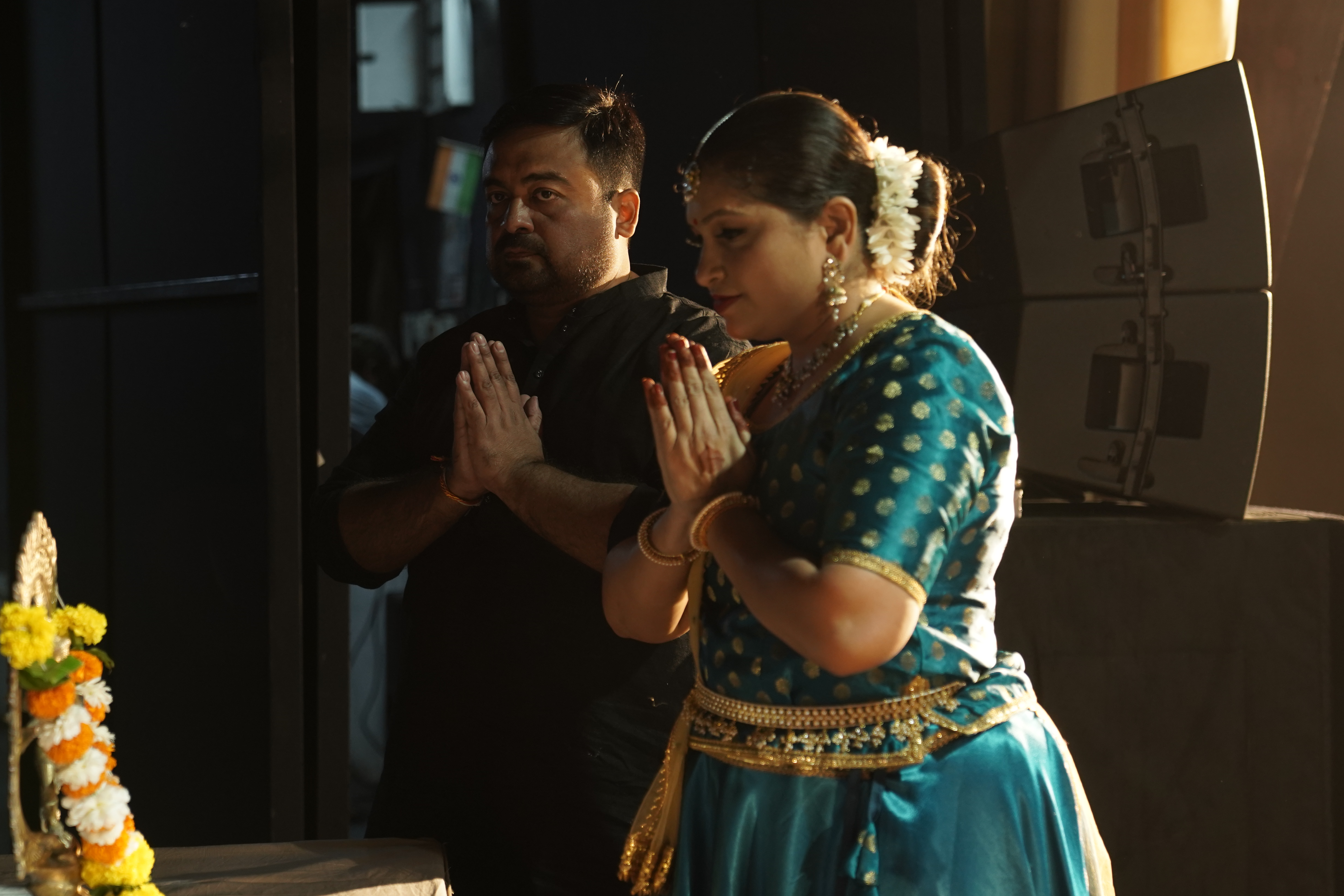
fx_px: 2688
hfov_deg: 28.0
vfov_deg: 18.9
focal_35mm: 72
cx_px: 525
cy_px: 464
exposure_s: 1/160
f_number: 2.8
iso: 1250
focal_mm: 59
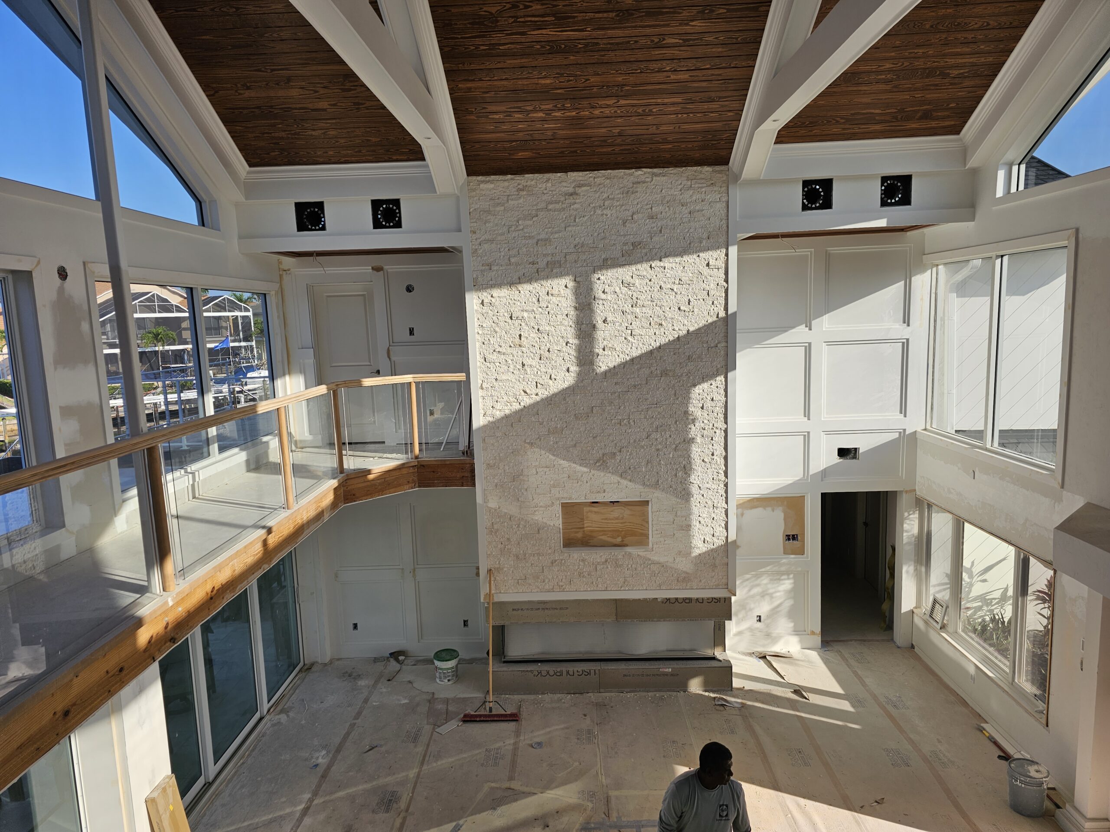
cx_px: 555
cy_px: 416
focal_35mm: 23
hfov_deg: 73.9
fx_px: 738
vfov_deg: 58.9
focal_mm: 6.3
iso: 10
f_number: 1.7
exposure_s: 1/285
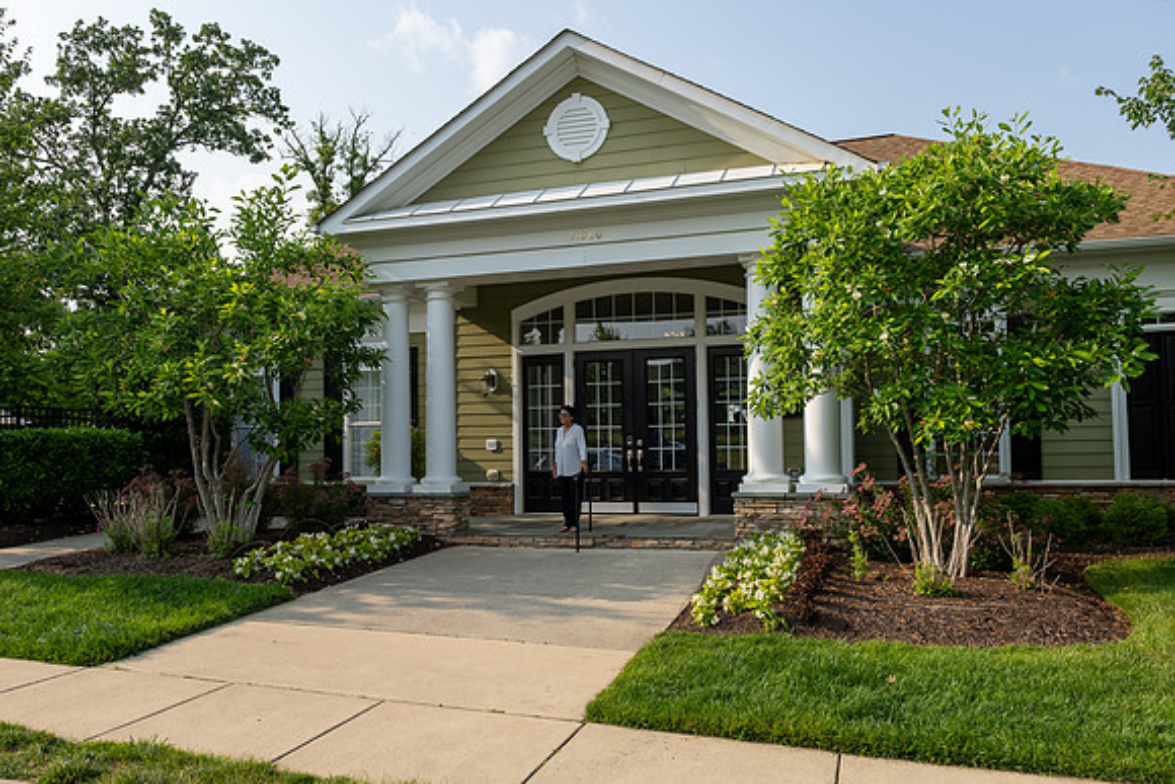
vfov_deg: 49.4
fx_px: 852
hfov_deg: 69.2
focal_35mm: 26
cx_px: 588
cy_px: 409
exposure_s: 1/250
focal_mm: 17
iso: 125
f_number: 7.1
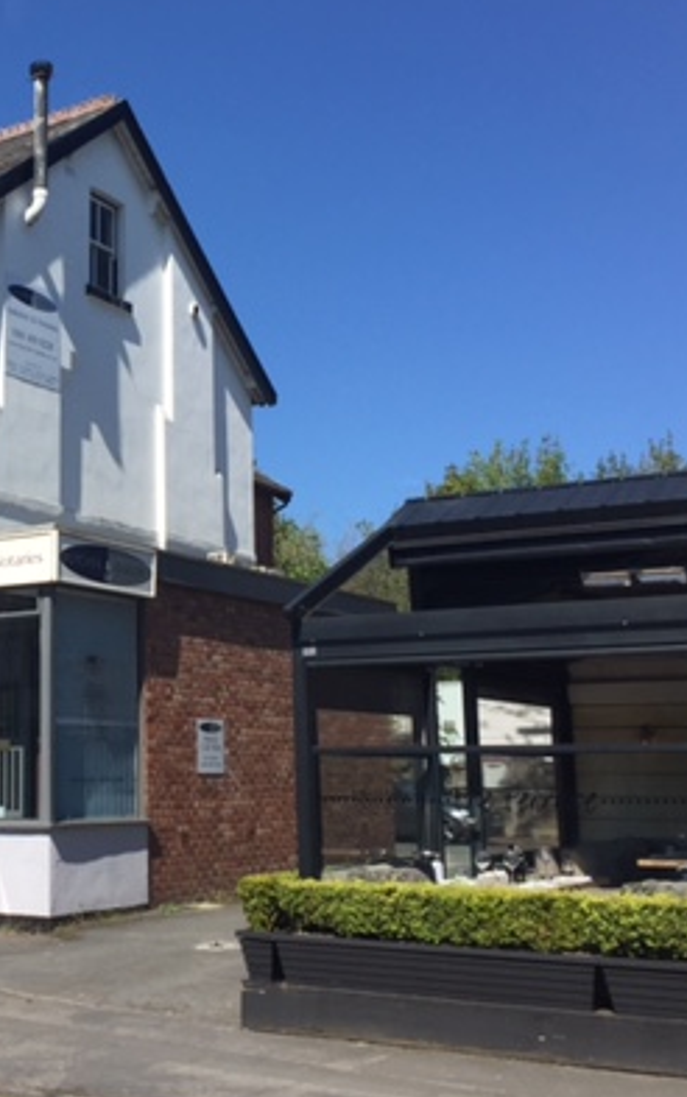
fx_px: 1496
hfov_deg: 24.8
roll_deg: +0.9
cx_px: 14
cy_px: 502
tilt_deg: +10.4
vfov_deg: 40.3
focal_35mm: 50
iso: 32
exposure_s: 1/2326
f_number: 2.2
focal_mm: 4.15
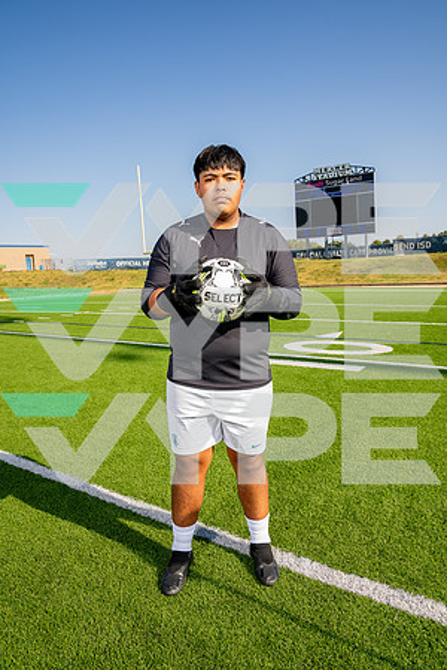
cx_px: 224
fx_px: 447
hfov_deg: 53.1
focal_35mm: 24
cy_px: 335
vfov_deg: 73.7
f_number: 7.1
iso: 50
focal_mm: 24
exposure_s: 1/125
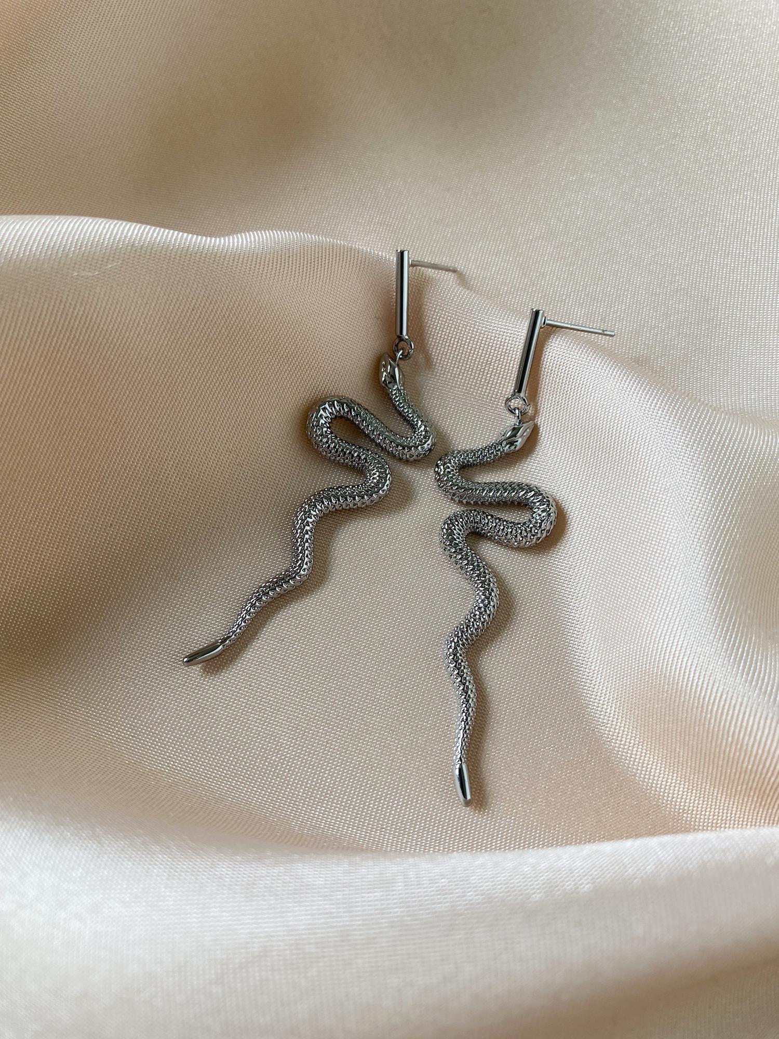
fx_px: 780
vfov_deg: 67.3
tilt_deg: -71.3
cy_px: 520
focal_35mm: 26
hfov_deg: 53.1
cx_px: 390
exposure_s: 1/122
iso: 40
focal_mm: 4.25
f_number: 1.8
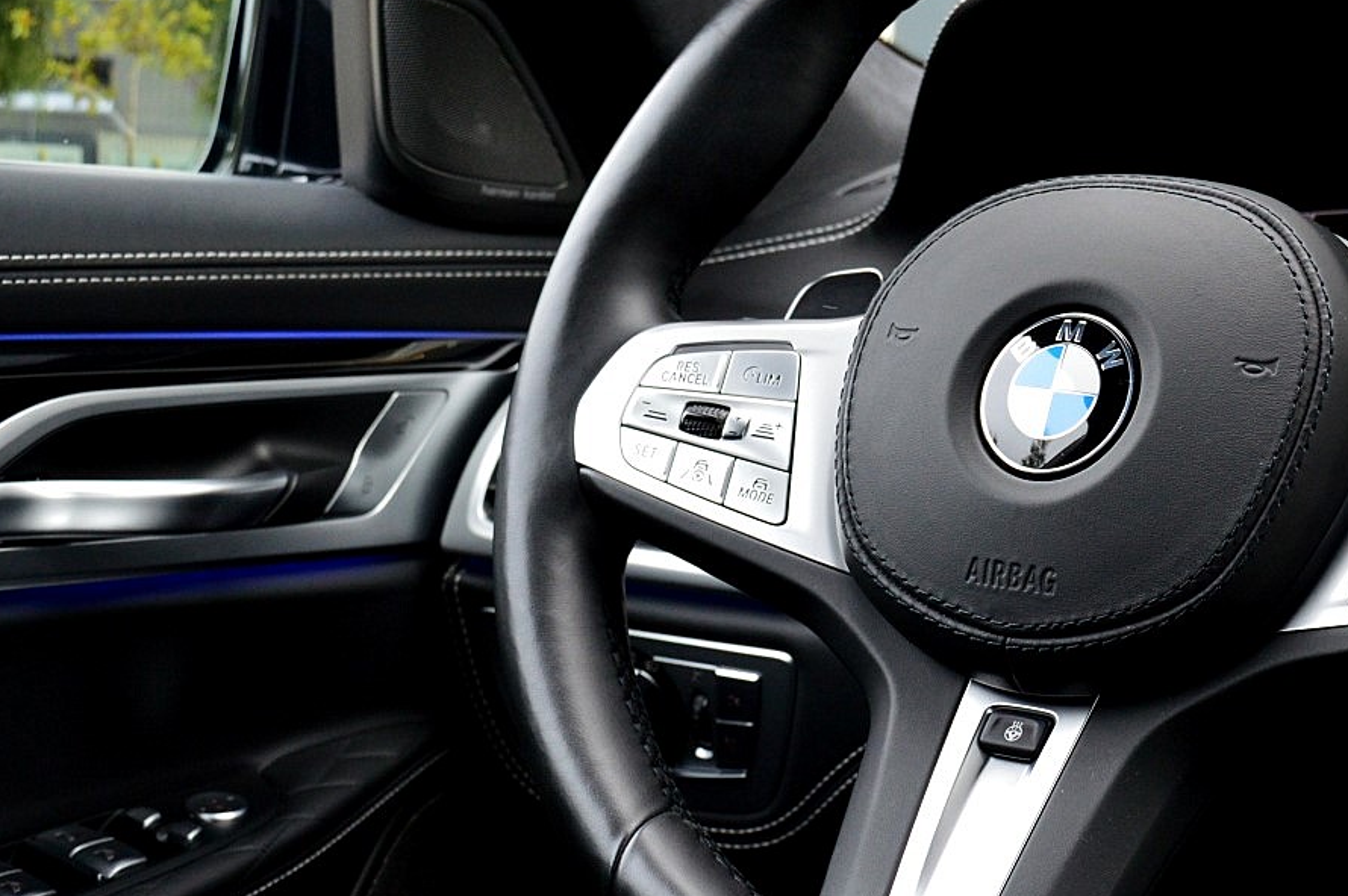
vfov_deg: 18.4
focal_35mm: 74
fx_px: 2765
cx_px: 998
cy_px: 437
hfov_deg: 27.1
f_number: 7.1
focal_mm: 27
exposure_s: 1/60
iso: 800
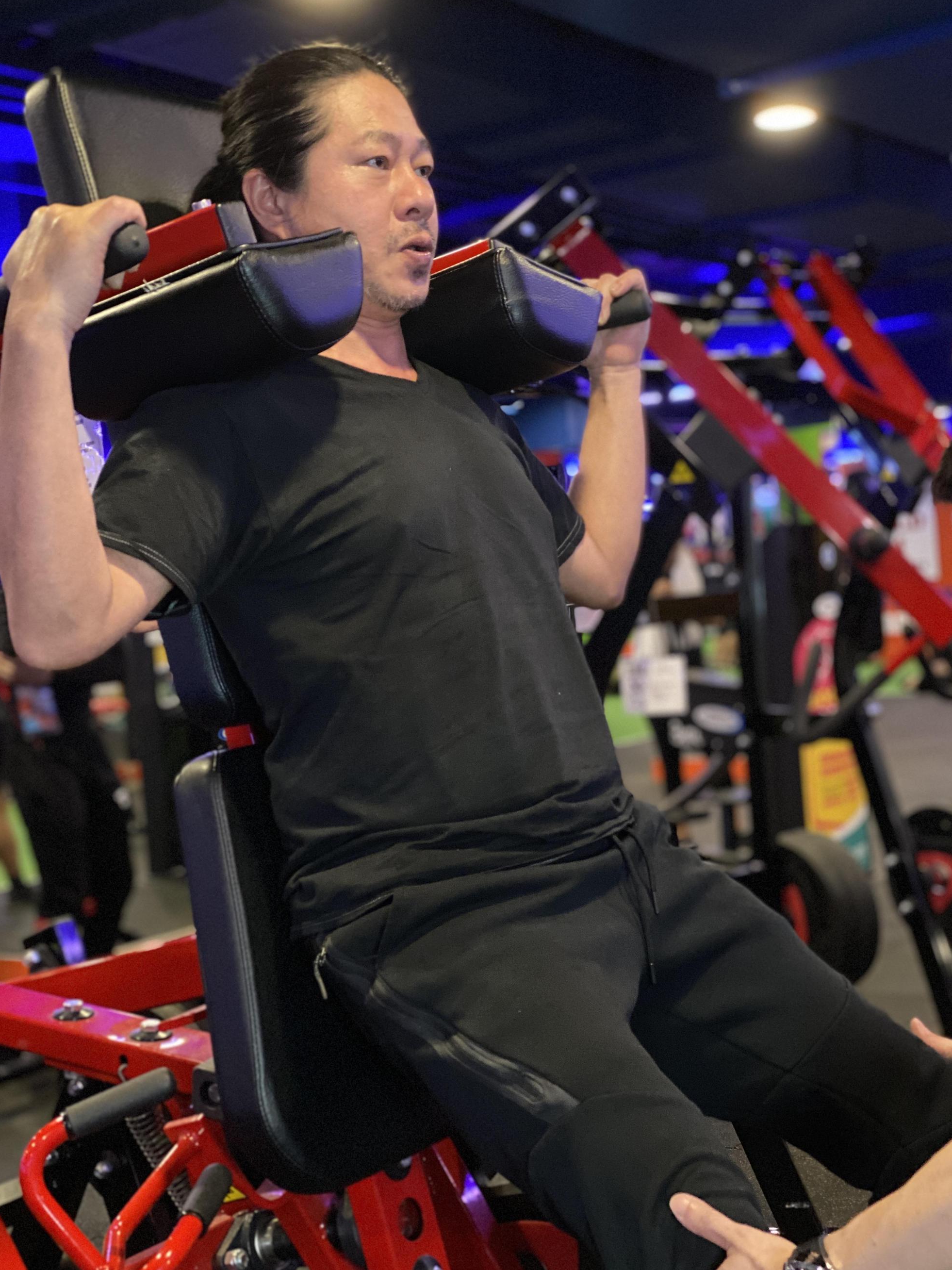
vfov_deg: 36.2
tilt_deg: -1.6
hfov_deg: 27.5
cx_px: 483
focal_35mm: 53
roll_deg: +4.2
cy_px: 628
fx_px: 1944
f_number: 2
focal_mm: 6
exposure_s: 1/30
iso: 400
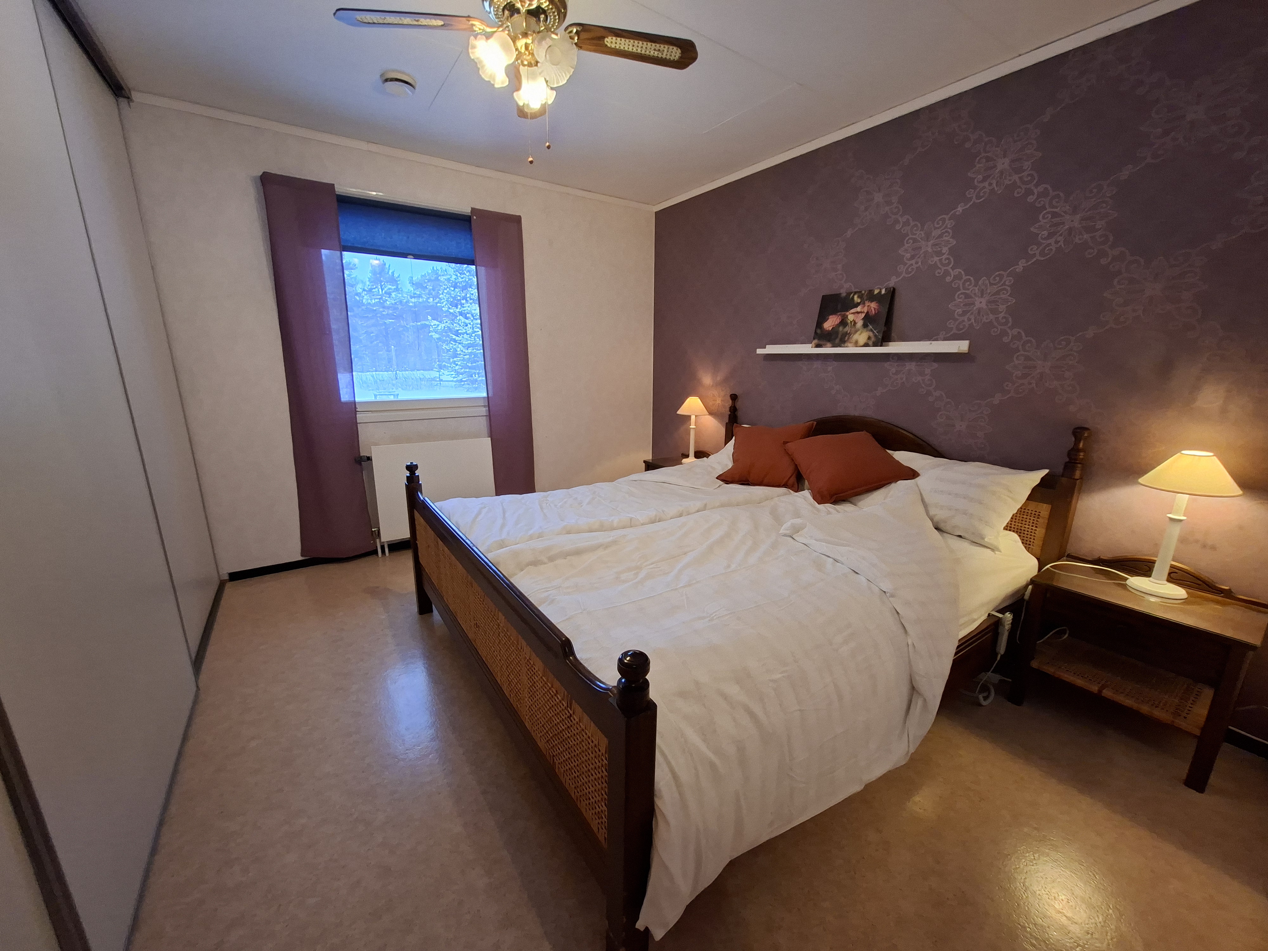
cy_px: 476
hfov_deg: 106.2
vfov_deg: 89.9
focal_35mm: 13
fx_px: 476
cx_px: 634
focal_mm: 1.74
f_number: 2.2
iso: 250
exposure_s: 1/24
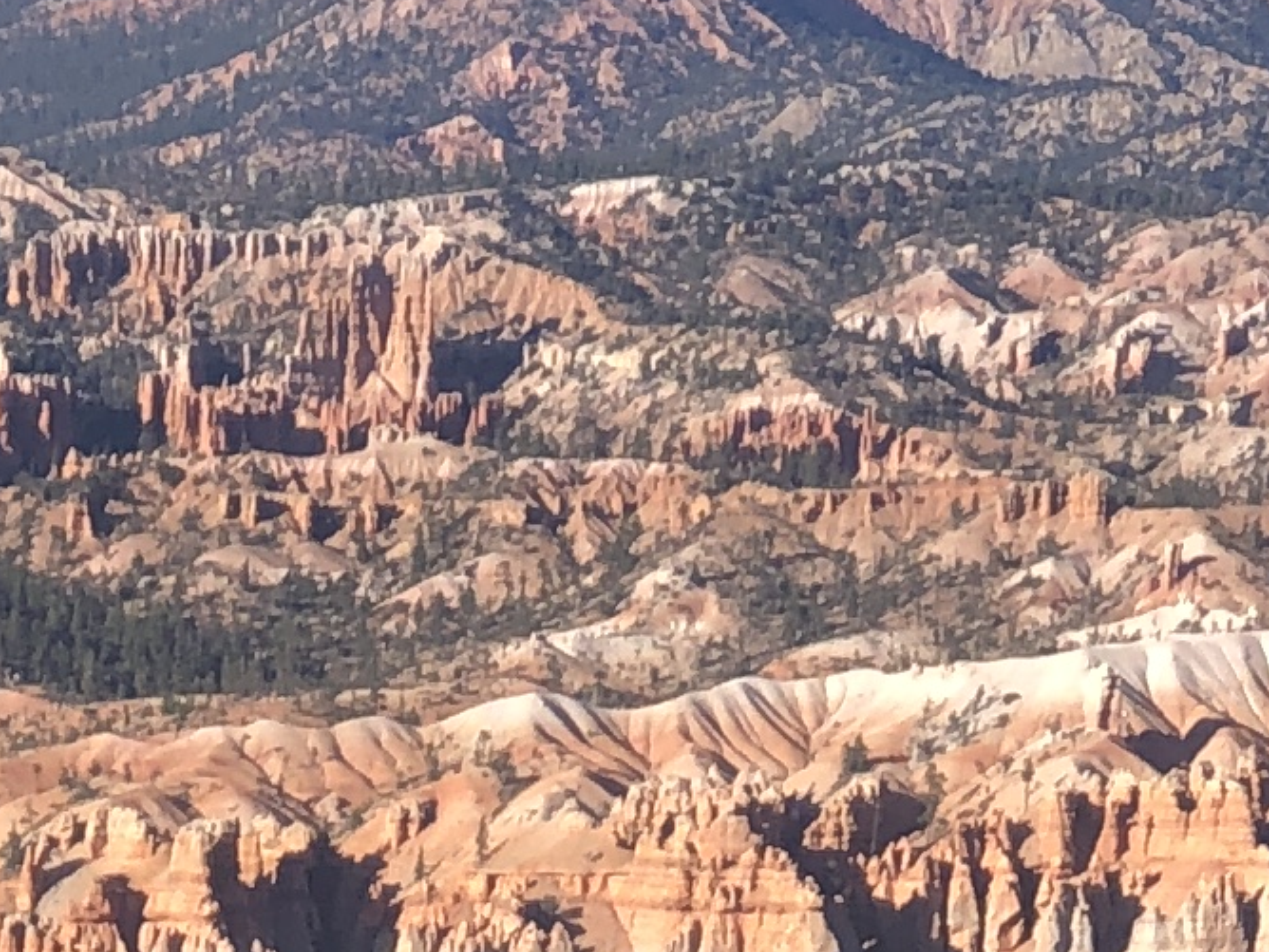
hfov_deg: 5.7
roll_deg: -0.7
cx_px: 82
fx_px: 12611
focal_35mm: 344
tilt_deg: -14.3
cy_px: 2812
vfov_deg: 4.2
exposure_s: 1/421
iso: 20
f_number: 2.8
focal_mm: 6.6
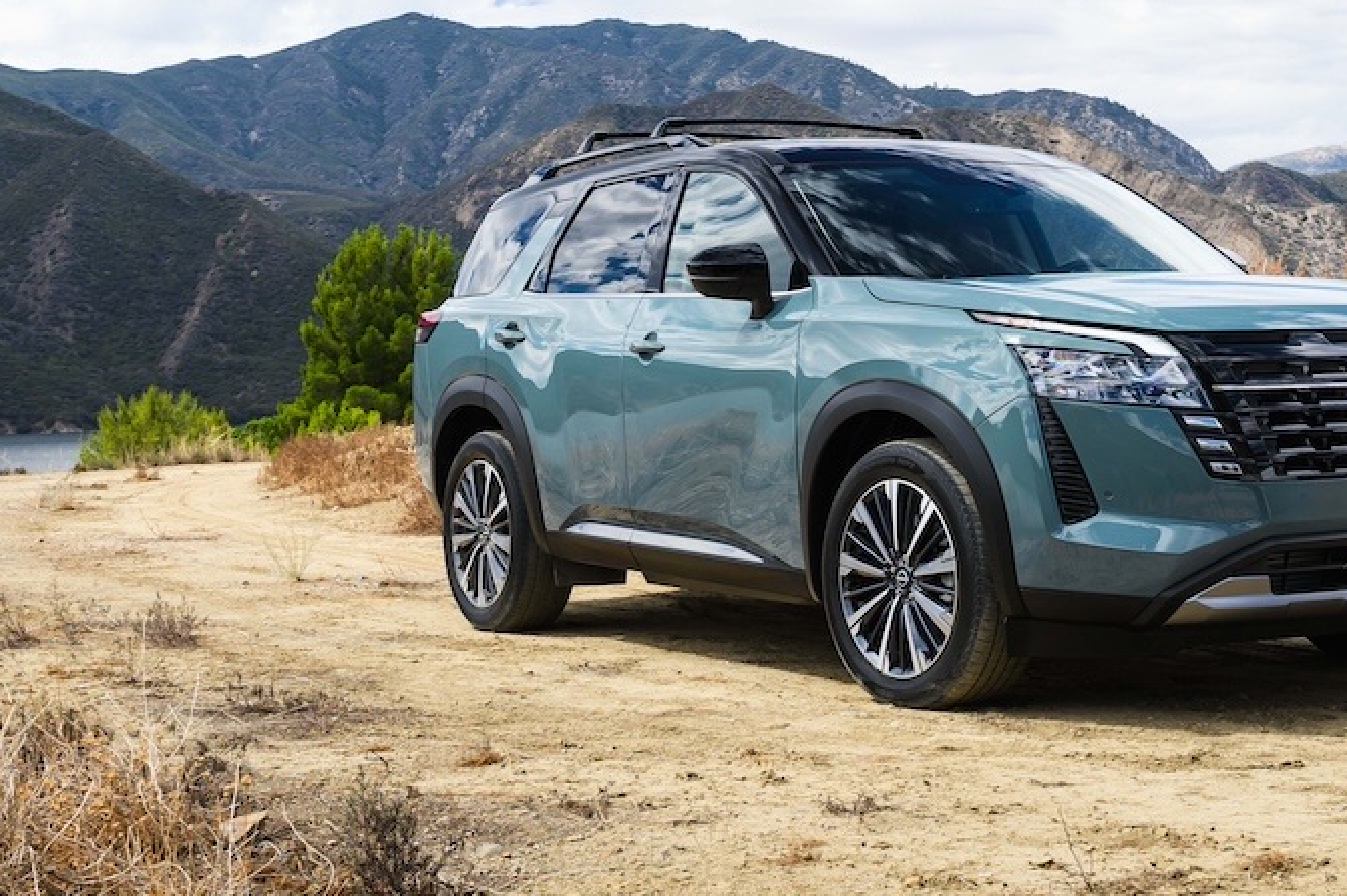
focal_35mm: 65
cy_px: 351
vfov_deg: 20.9
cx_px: 951
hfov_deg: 30.6
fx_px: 2431
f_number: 5.6
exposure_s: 1/250
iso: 100
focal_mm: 34
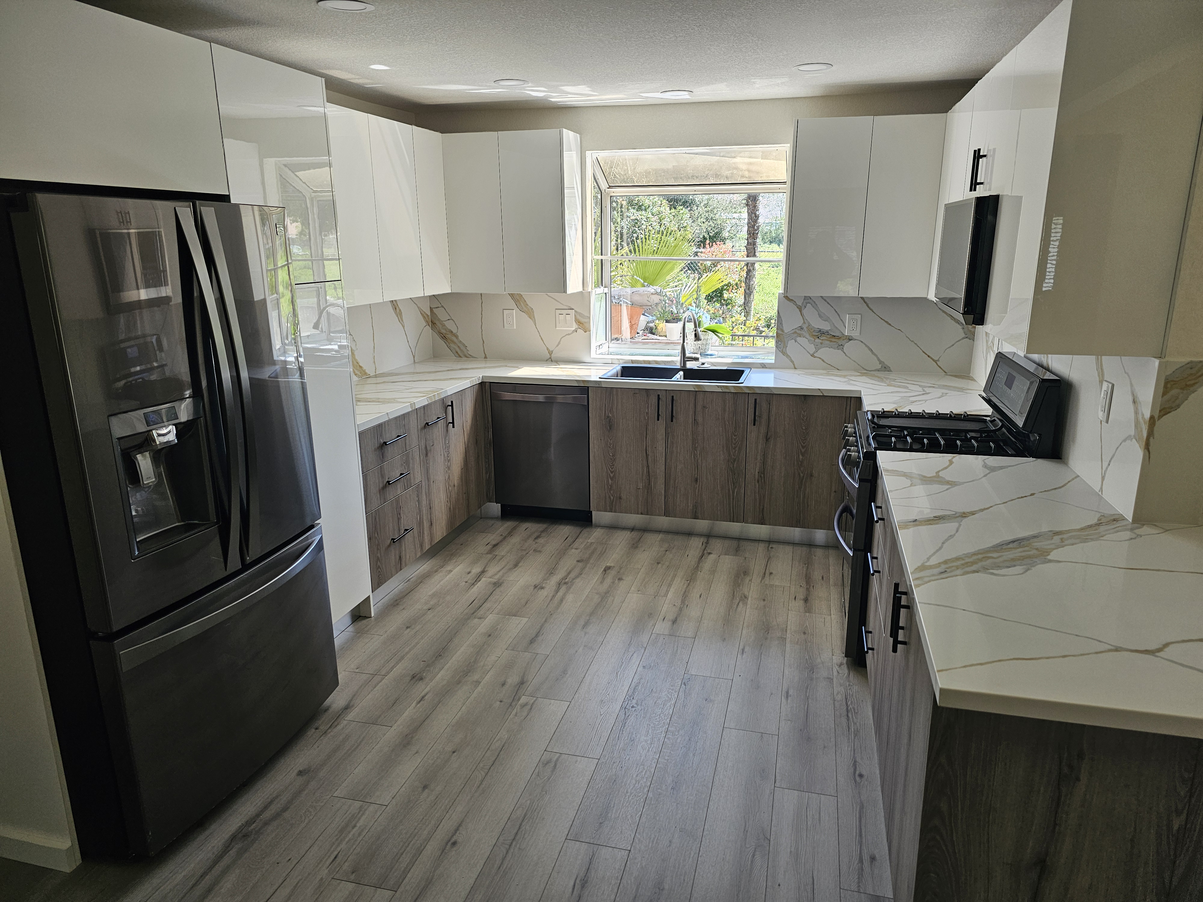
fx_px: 799
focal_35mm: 23
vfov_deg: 58.9
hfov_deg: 73.9
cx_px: 602
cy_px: 451
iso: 50
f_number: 1.7
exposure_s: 1/120
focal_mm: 6.3
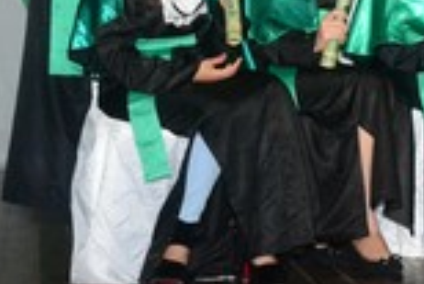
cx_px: 573
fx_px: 1597
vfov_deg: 10.0
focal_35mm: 135
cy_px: -19
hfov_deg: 14.4
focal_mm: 31
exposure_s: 1/80
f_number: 5.6
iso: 3200
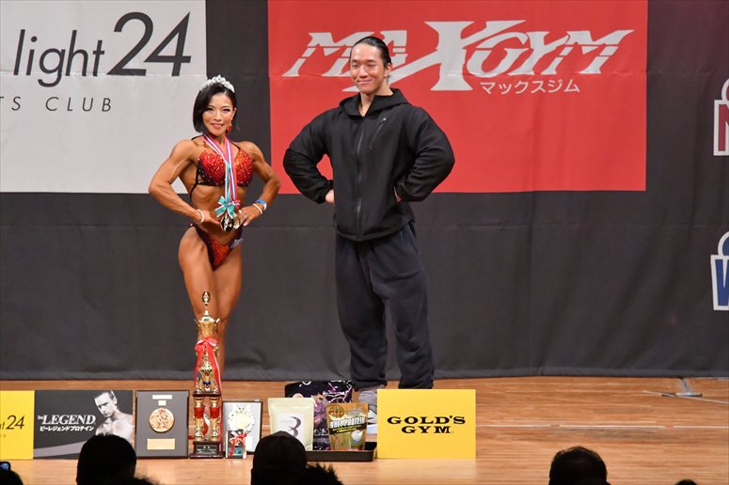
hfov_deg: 8.1
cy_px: 242
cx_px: 364
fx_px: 5161
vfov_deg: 5.4
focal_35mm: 255
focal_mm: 170
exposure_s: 1/400
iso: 8000
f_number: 5.6
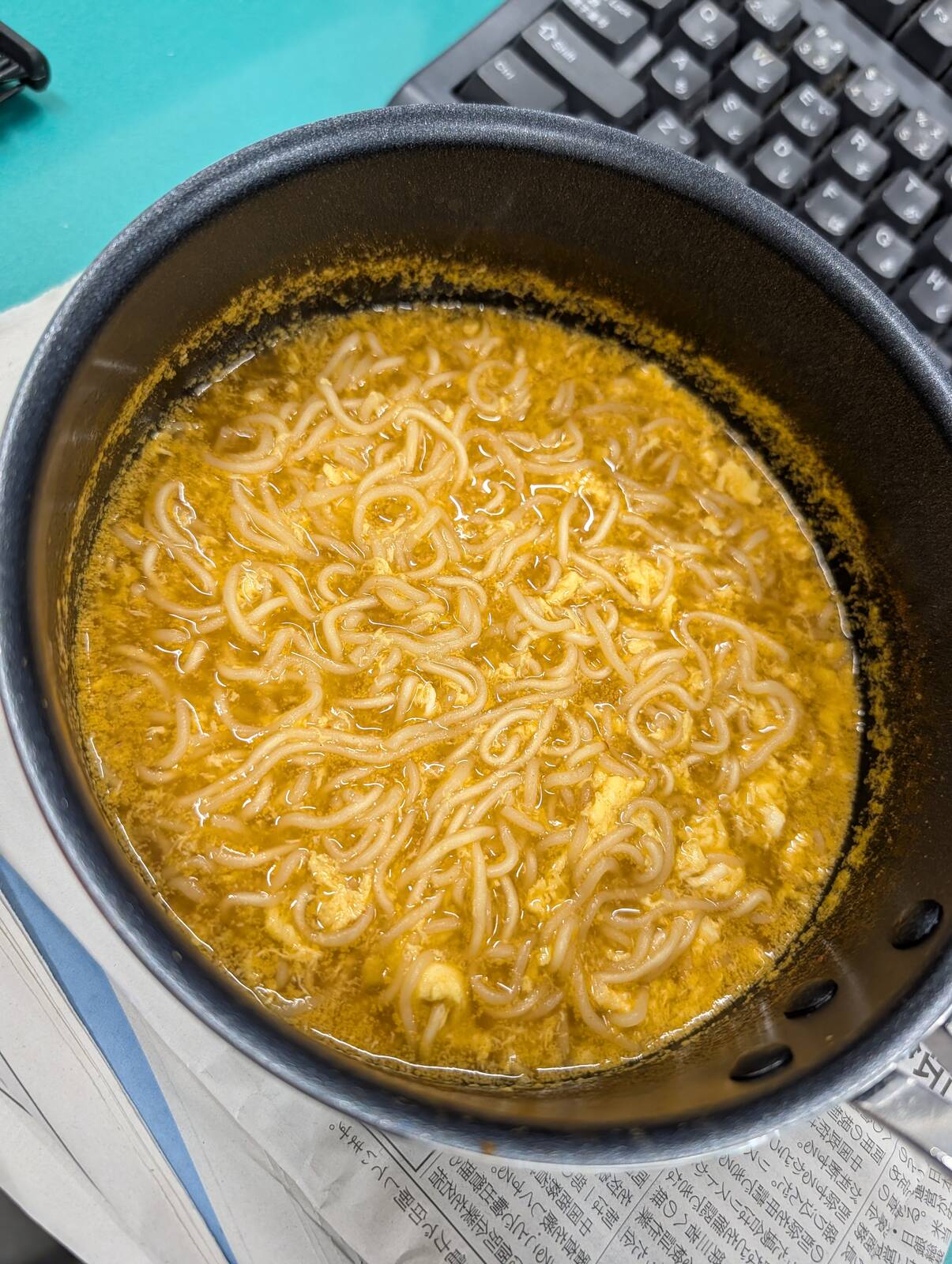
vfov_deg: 71.5
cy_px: 632
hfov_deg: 56.9
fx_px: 878
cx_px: 476
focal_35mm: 24
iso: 337
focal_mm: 6.9
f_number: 1.68
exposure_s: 1/134
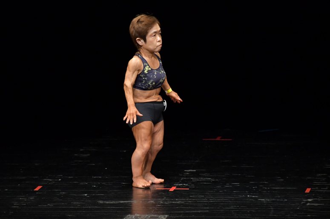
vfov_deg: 3.1
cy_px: 110
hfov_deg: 4.6
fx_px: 4123
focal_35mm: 450
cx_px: 165
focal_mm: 300
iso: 3200
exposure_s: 1/400
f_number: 5.6
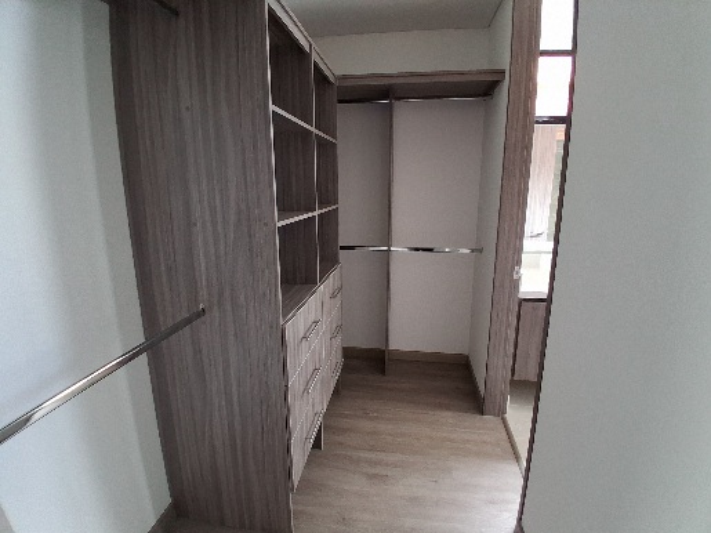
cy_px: 266
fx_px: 349
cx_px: 356
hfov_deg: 91.0
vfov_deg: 74.7
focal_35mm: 17
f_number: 2.2
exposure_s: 1/40
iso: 160
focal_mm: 1.4
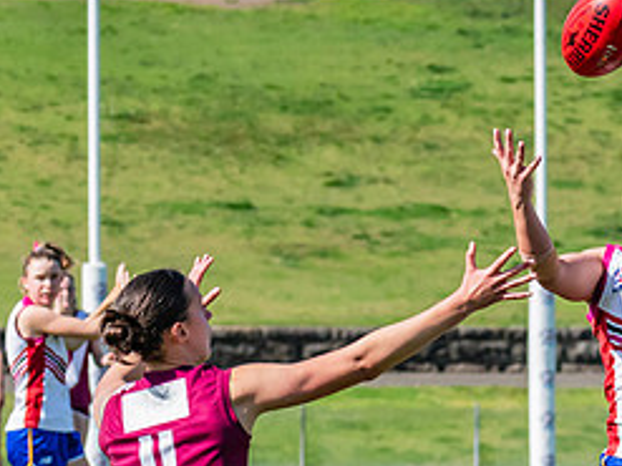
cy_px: 603
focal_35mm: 584
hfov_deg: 3.4
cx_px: 744
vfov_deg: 2.5
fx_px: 10489
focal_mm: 170
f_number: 9
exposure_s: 1/1250
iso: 800
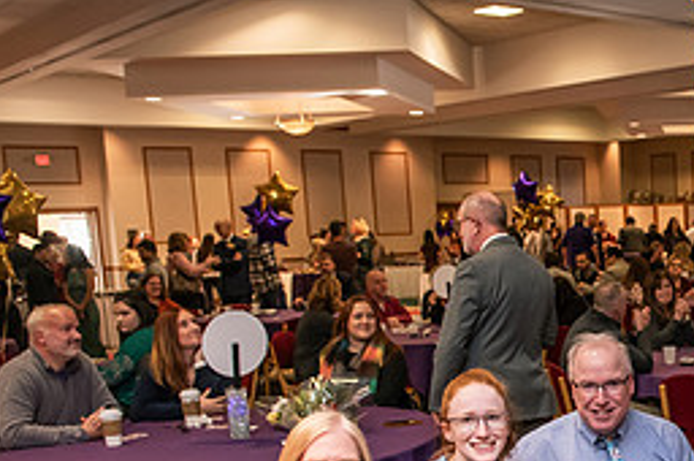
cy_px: 411
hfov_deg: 30.9
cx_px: 732
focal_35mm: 59
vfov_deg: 22.4
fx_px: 1136
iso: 2000
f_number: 4
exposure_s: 1/125
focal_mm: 26
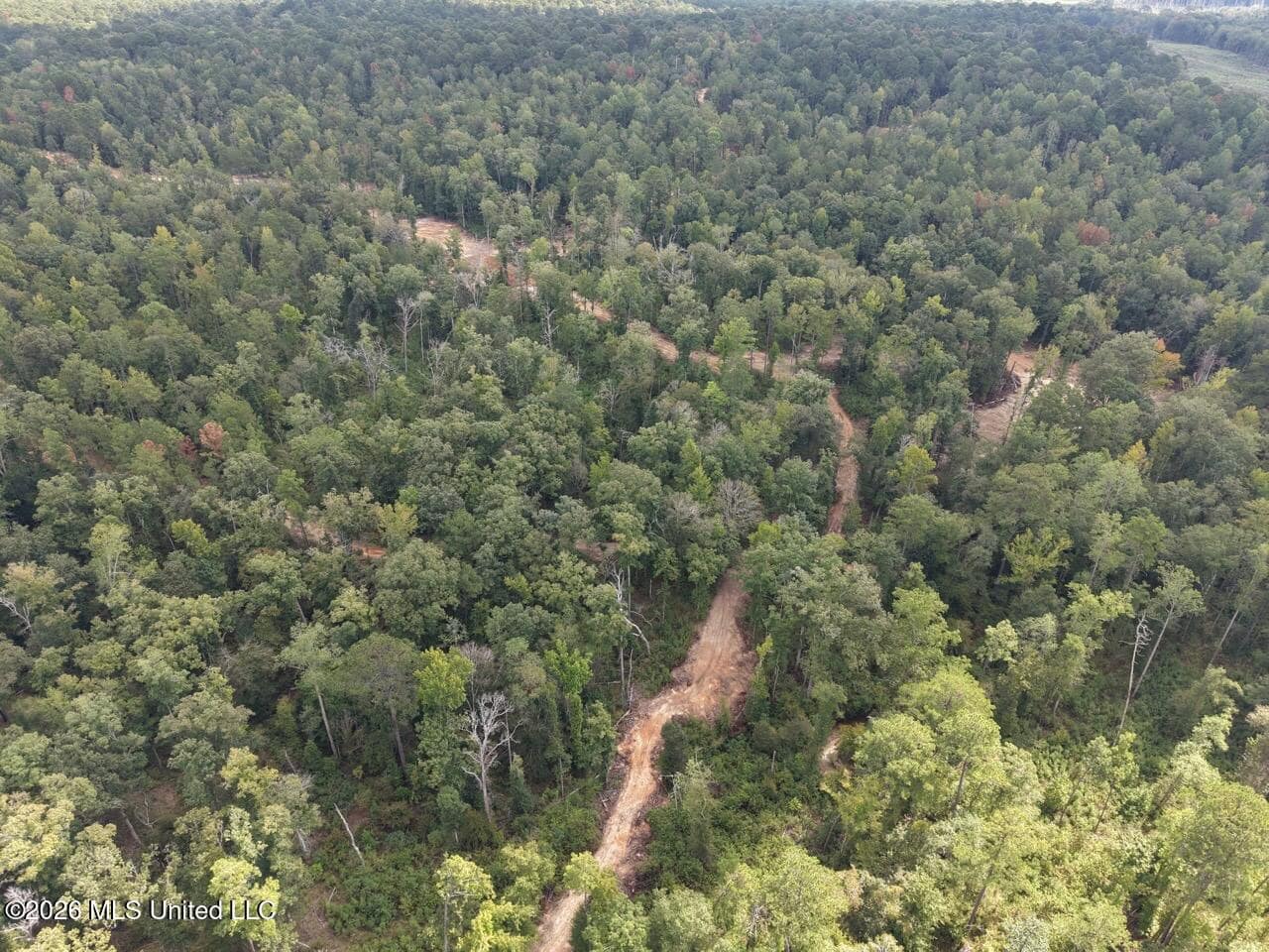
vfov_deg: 56.8
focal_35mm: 24
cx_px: 634
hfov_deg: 71.6
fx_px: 880
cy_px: 476
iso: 100
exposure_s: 1/500
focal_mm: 8.7
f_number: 1.8
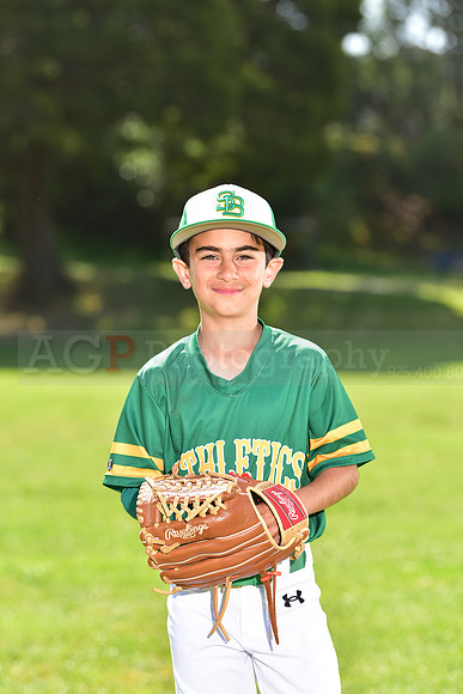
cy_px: 347
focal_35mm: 135
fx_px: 2603
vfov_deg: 15.2
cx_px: 232
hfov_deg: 10.2
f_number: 4.5
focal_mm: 135
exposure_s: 1/250
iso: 100
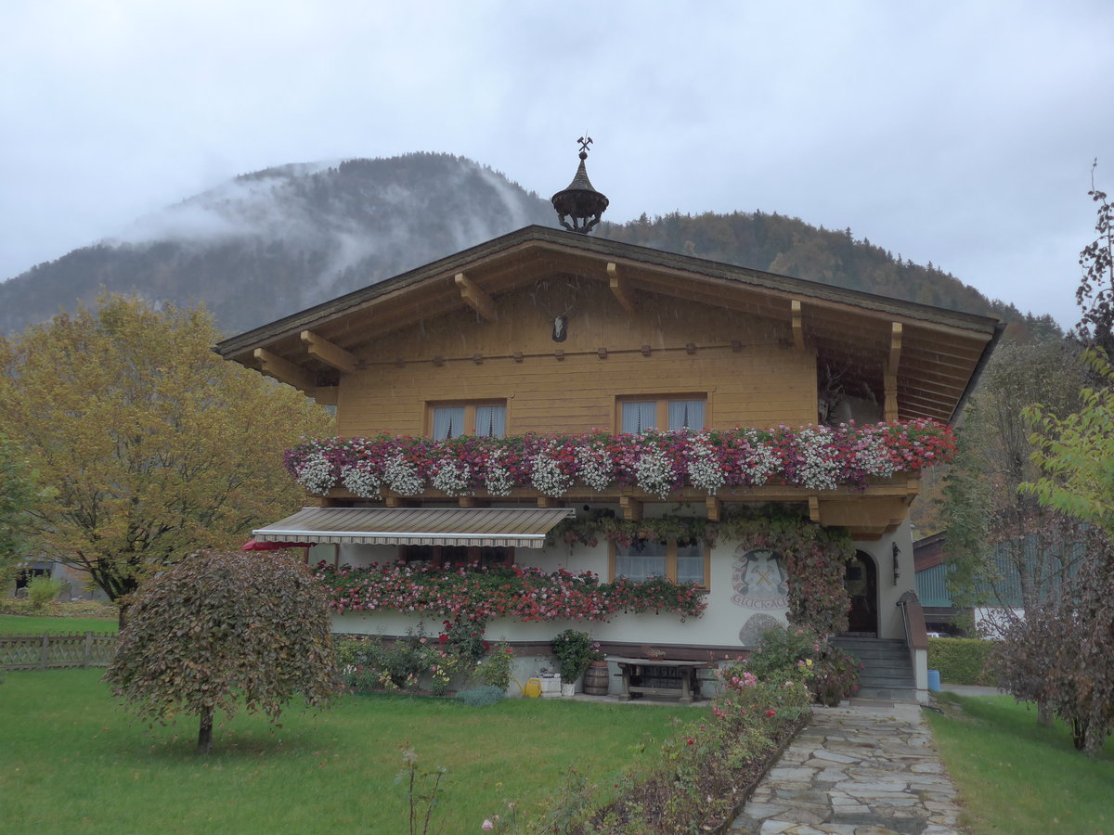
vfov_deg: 48.2
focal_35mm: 29
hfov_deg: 61.7
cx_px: 557
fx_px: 933
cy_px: 418
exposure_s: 1/640
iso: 160
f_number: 2
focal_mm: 6
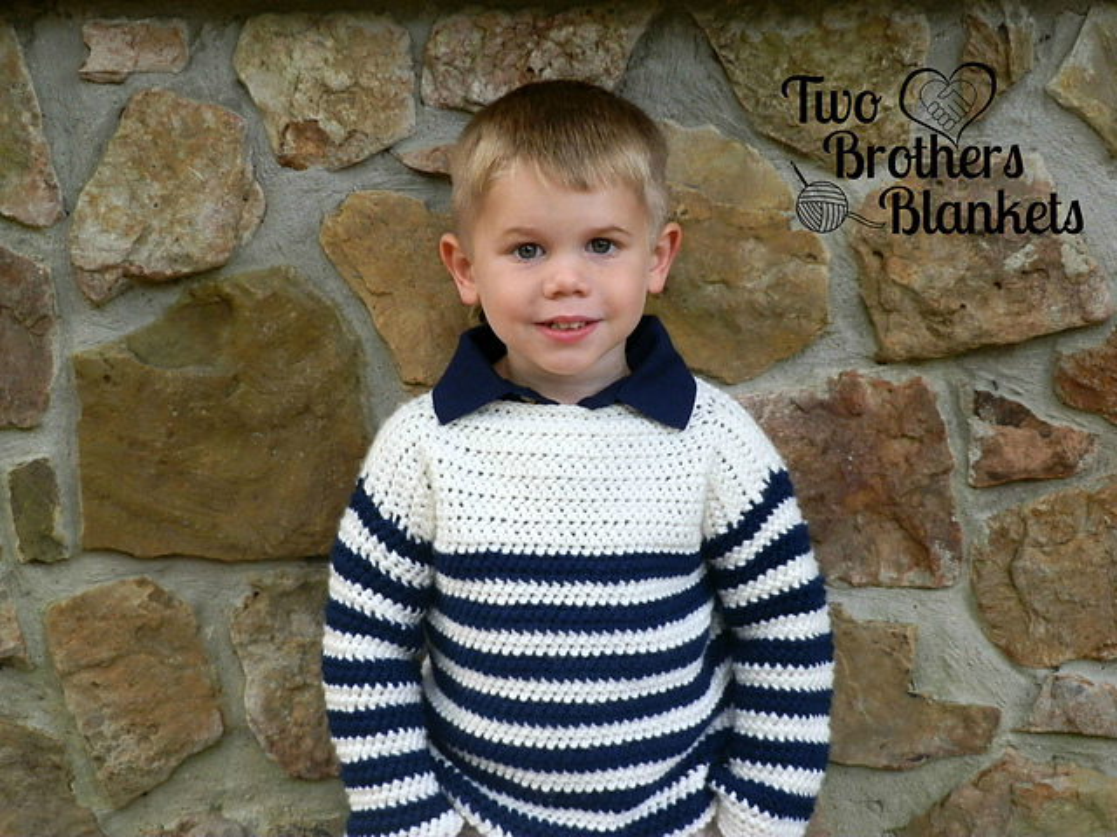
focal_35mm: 58
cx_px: 558
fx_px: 1872
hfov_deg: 33.2
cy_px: 418
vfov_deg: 25.2
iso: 200
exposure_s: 1/60
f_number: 3.9
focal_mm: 10.41
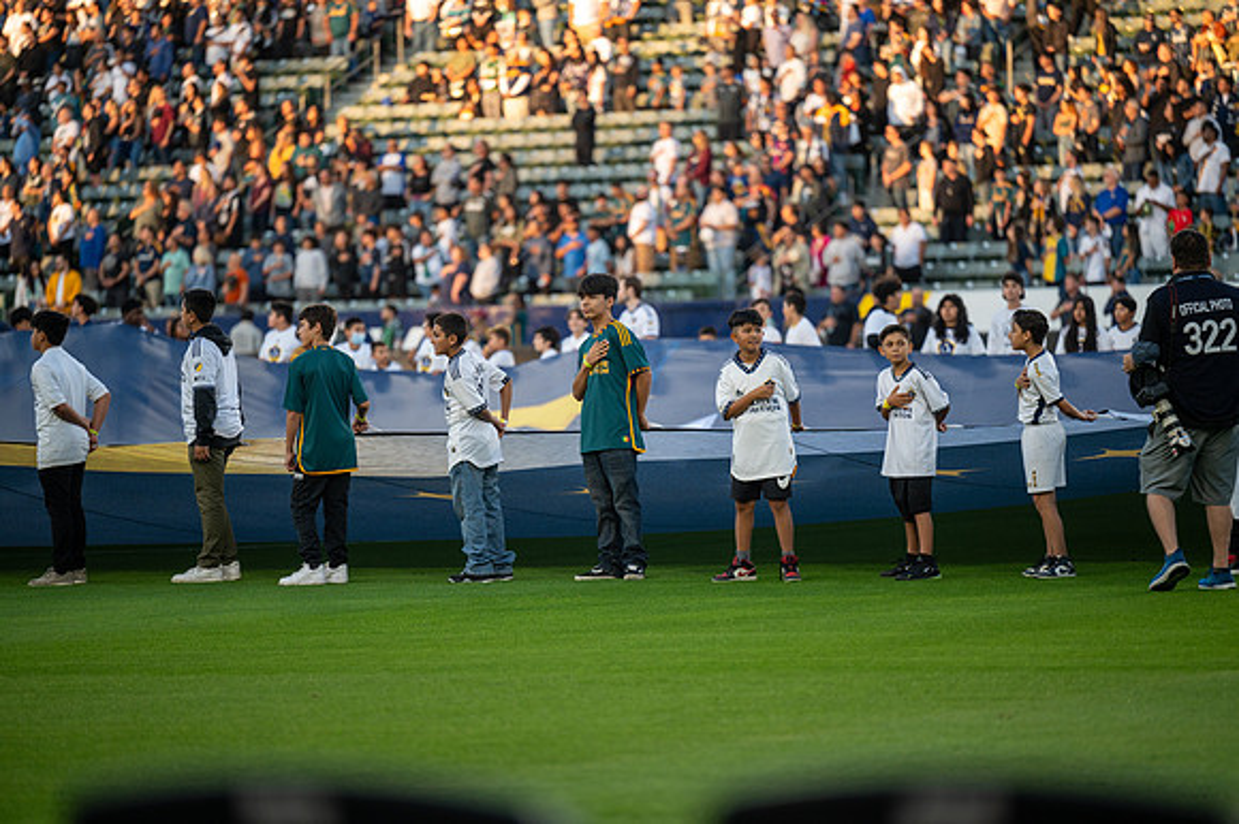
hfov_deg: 10.3
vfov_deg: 6.9
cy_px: 412
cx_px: 620
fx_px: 6879
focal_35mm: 200
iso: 560
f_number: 2.8
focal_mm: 200
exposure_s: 1/800
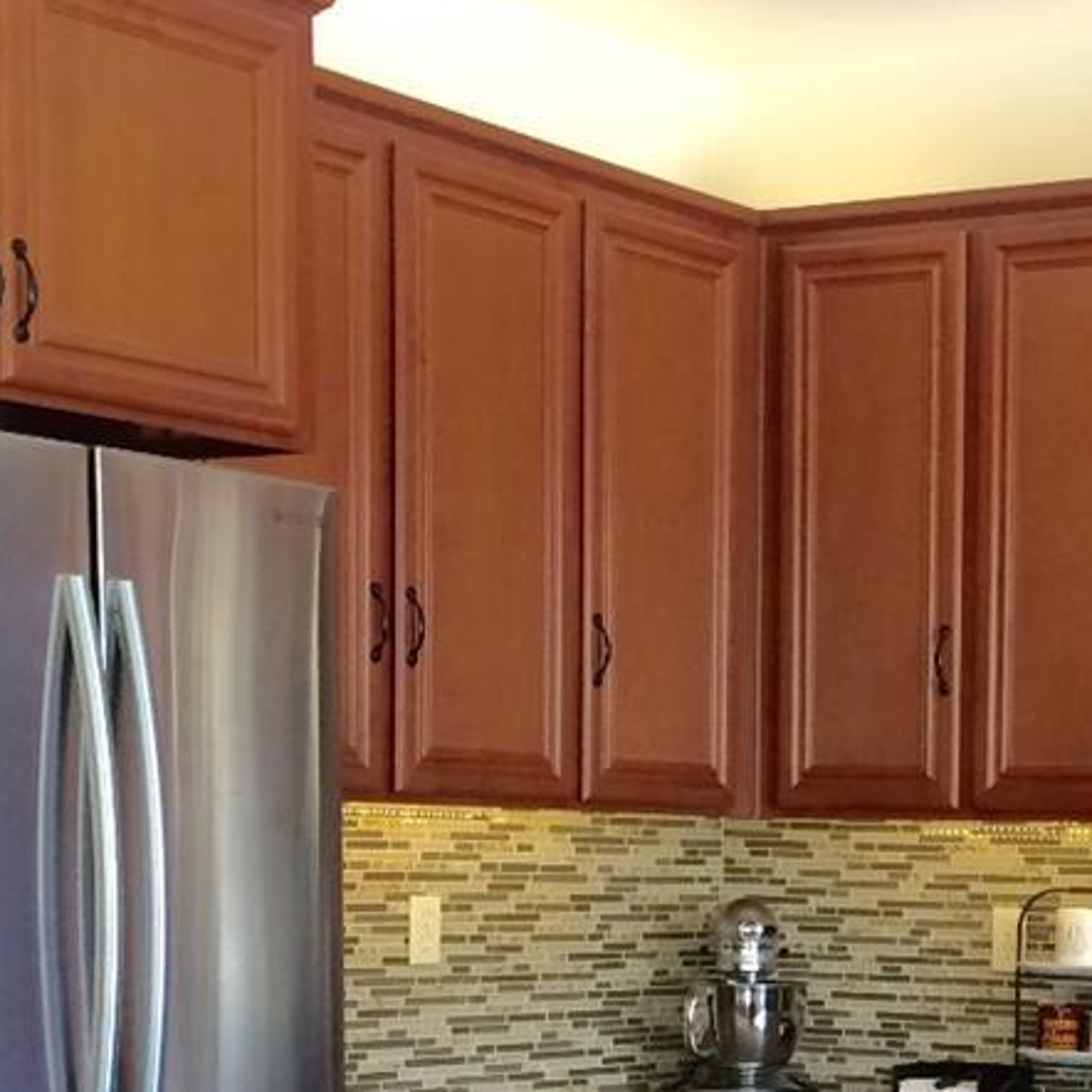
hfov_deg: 19.2
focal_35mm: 87
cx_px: 1188
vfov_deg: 19.3
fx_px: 3105
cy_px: 1129
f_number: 2.2
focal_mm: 4.15
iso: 80
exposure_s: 1/30
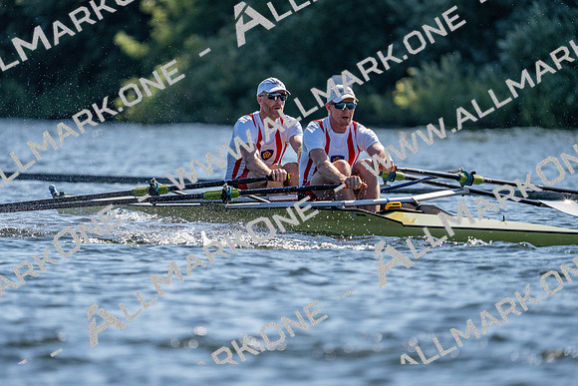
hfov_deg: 4.2
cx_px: 289
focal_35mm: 493
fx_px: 7917
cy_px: 193
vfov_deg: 2.8
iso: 250
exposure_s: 1/1600
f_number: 6.3
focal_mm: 493
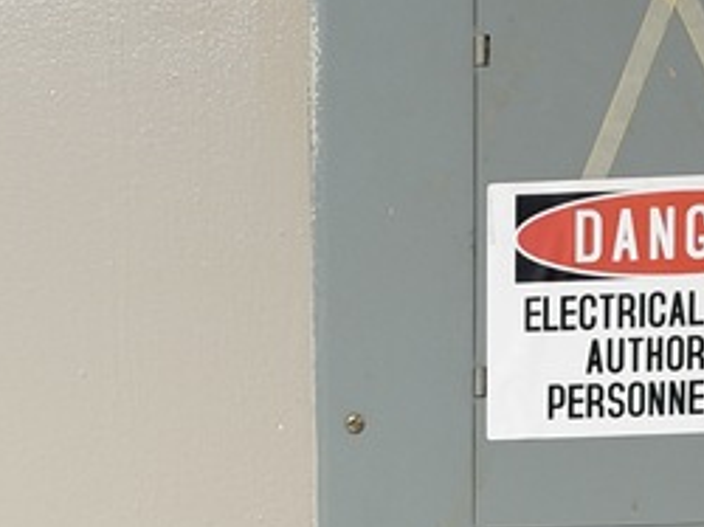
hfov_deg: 16.5
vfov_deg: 11.6
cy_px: 924
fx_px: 2418
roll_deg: +1.6
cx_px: 225
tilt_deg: -5.7
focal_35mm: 119
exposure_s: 1/120
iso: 320
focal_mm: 6.93
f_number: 1.8
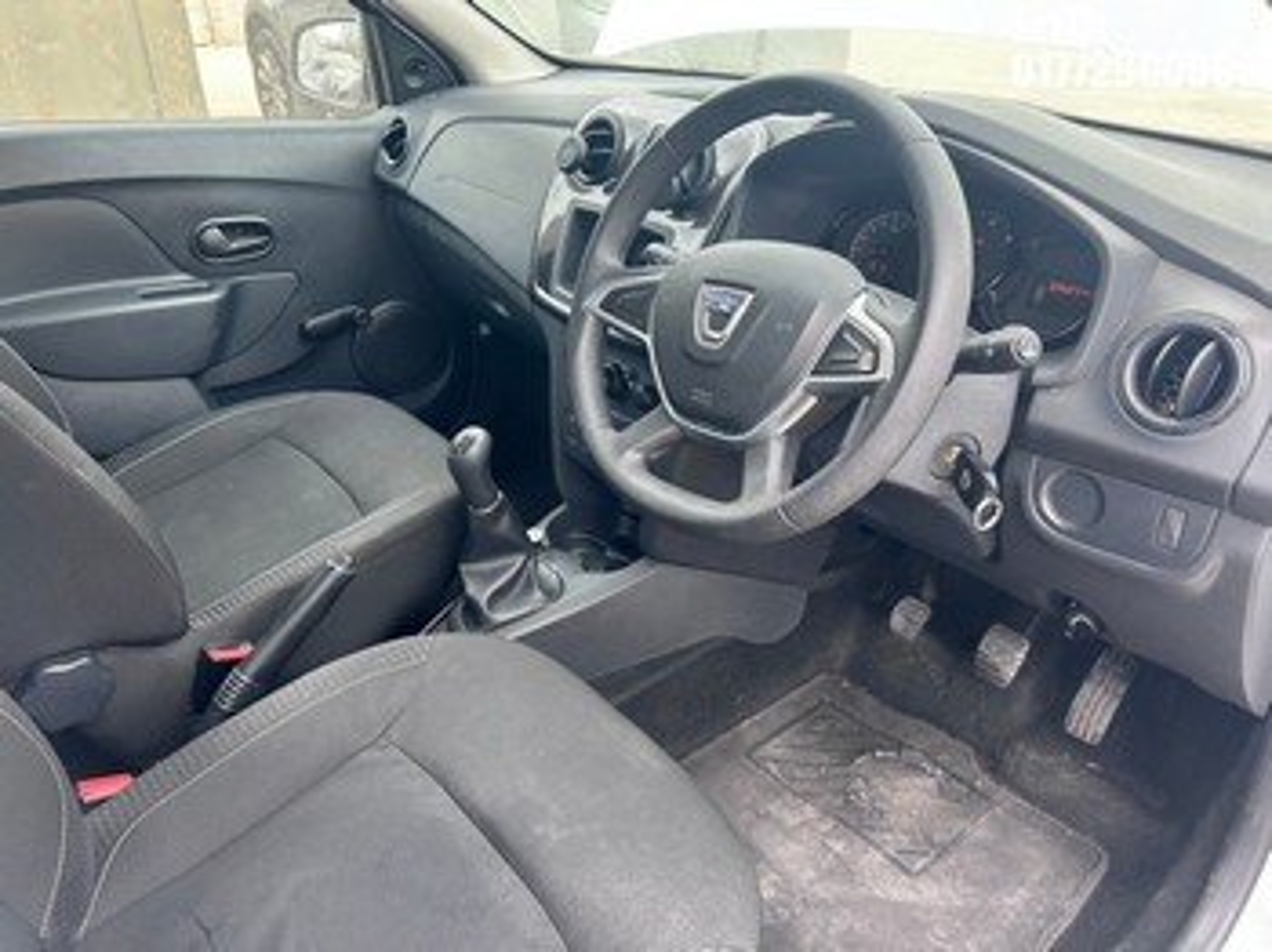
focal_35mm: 26
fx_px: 955
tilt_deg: -29.2
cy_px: 476
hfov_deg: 67.3
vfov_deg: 53.0
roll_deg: +0.5
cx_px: 636
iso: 40
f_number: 1.5
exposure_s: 1/121
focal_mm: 5.7
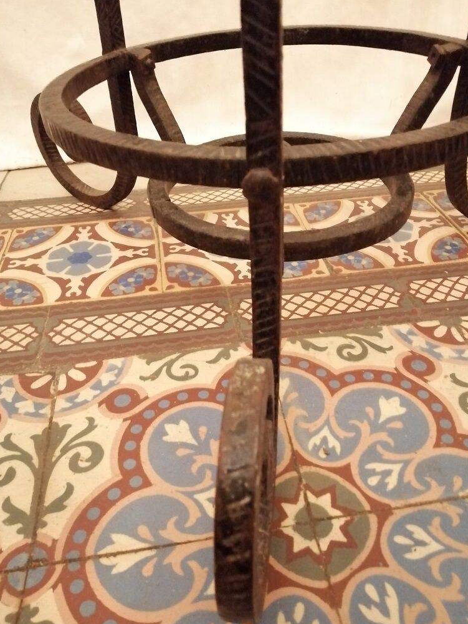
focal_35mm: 27
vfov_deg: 65.3
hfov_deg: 51.4
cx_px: 239
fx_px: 487
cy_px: 321
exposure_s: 1/12.5
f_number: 1.8
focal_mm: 3.62
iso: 1000
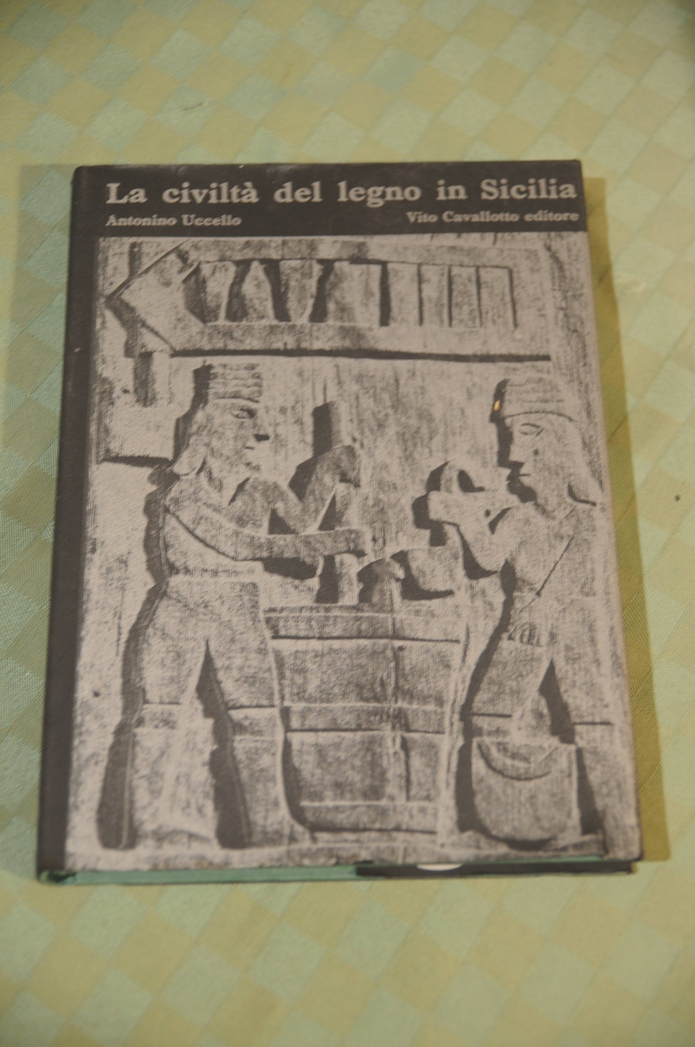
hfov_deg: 22.6
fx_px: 1742
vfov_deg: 33.4
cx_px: 348
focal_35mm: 60
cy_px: 524
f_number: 2.8
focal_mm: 40
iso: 200
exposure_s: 1/5
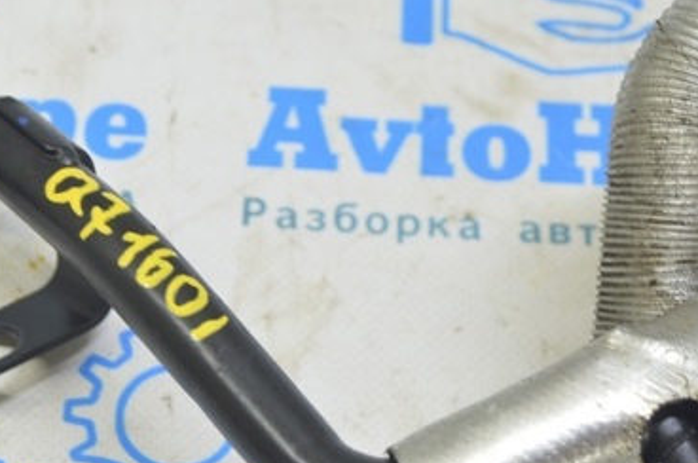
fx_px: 2323
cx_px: 125
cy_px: 221
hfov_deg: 16.9
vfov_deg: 11.4
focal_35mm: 120
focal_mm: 46
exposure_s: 1/20
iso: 400
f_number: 5.6
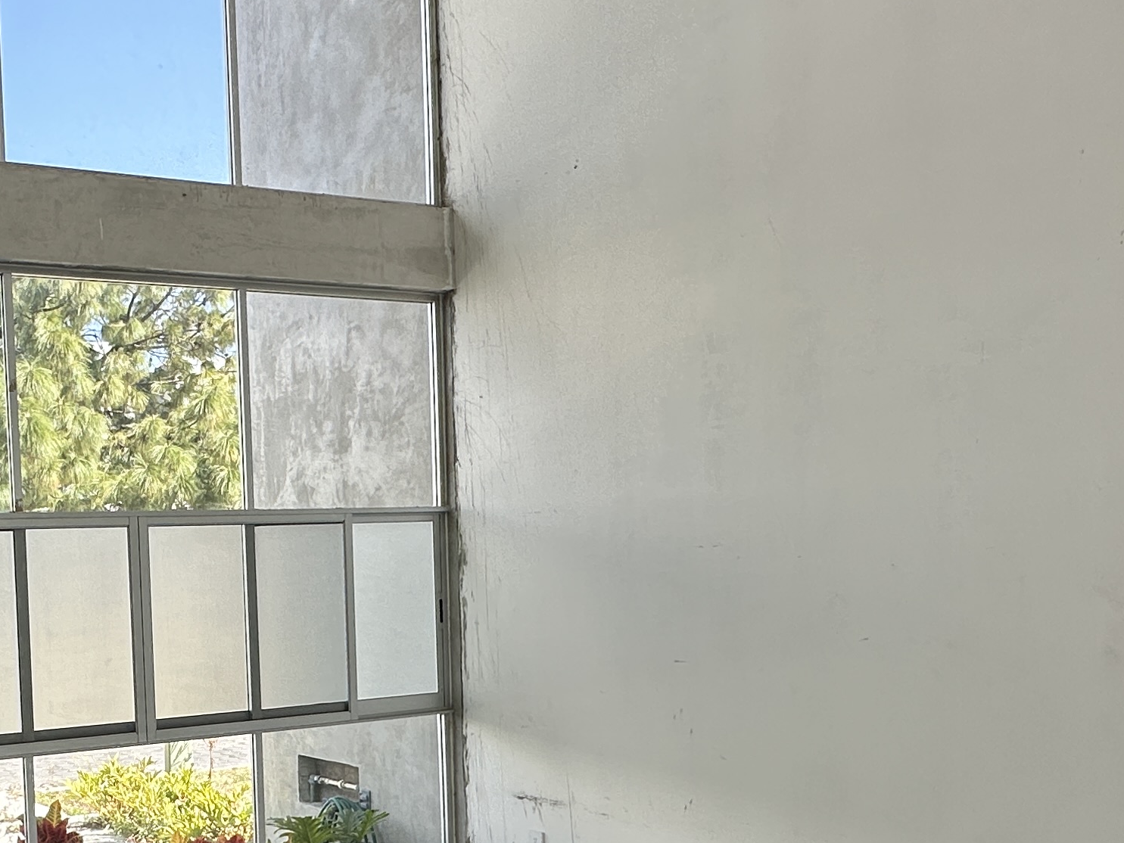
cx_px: 151
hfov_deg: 45.2
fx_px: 1234
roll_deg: +1.8
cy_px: 640
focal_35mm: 38
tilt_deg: -2.3
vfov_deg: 36.8
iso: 40
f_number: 2.2
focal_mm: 2.22
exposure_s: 1/383
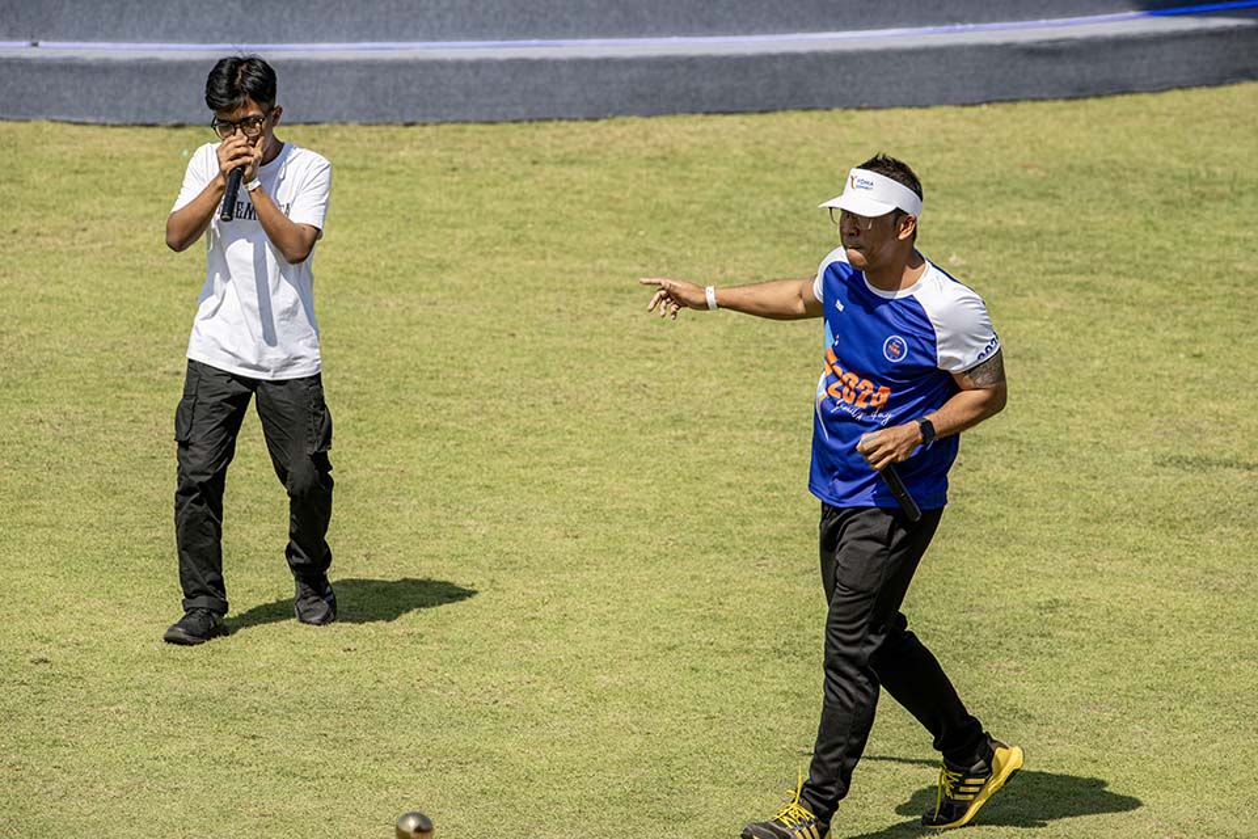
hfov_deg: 5.2
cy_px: 420
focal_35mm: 400
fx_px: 13977
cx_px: 629
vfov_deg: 3.4
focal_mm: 400
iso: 450
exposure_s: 1/1000
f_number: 8
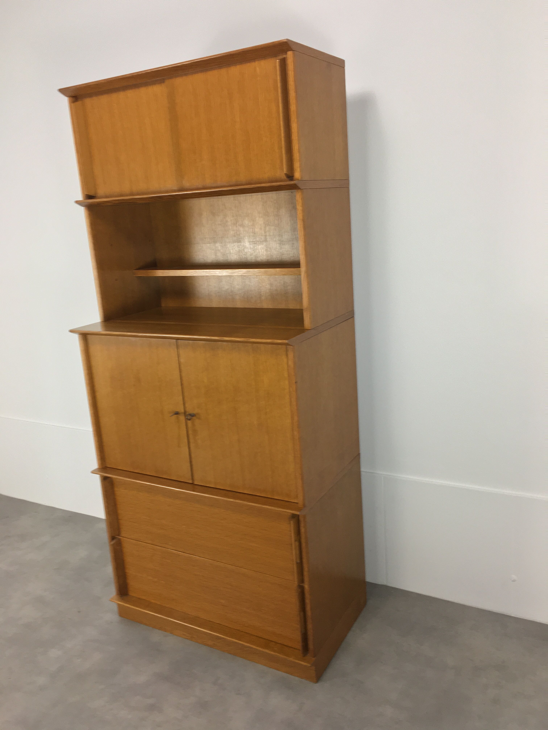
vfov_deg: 61.7
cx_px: 274
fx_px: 612
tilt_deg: -12.2
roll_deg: +4.1
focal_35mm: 29
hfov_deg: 48.2
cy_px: 365
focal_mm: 4.15
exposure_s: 1/30
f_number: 2.2
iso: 50
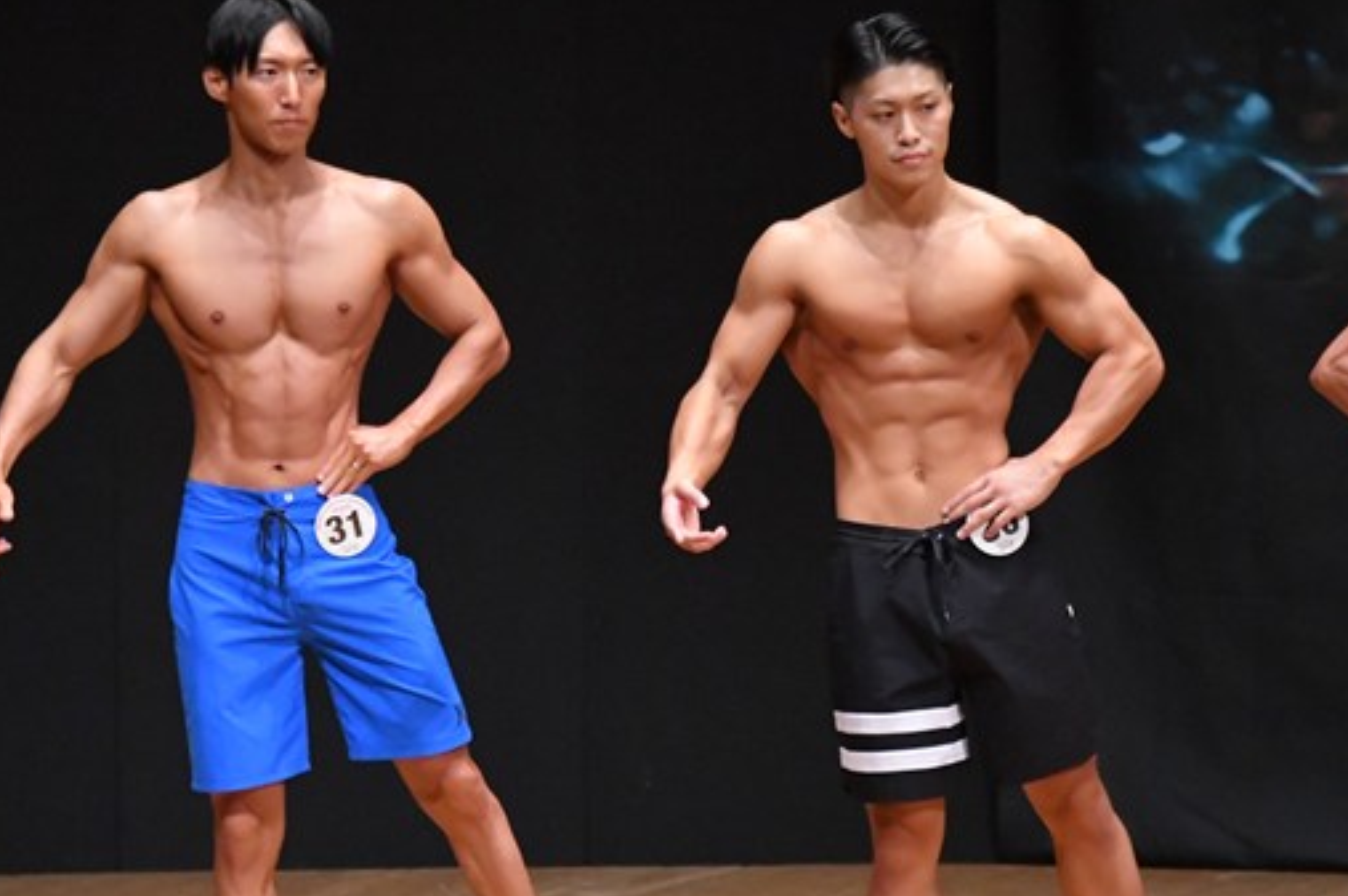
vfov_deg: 3.3
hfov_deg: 5.0
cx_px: 698
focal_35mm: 413
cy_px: 503
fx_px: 15449
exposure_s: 1/400
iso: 8000
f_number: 5.6
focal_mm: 180
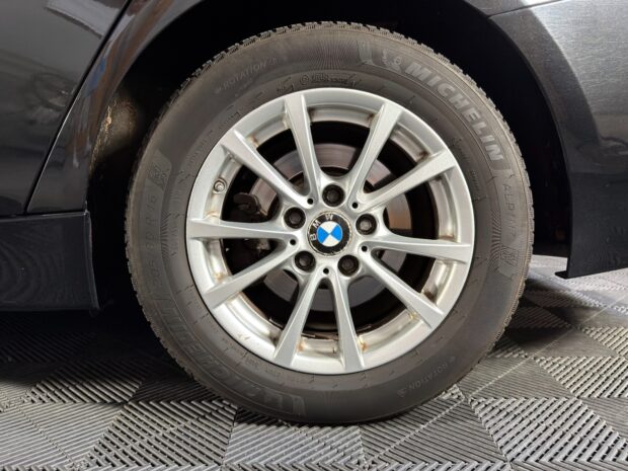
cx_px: 314
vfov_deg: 49.7
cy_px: 236
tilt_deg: -7.6
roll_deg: -1.2
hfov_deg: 63.4
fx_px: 508
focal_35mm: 28
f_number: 1.78
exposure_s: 1/33
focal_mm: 6.76
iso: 400
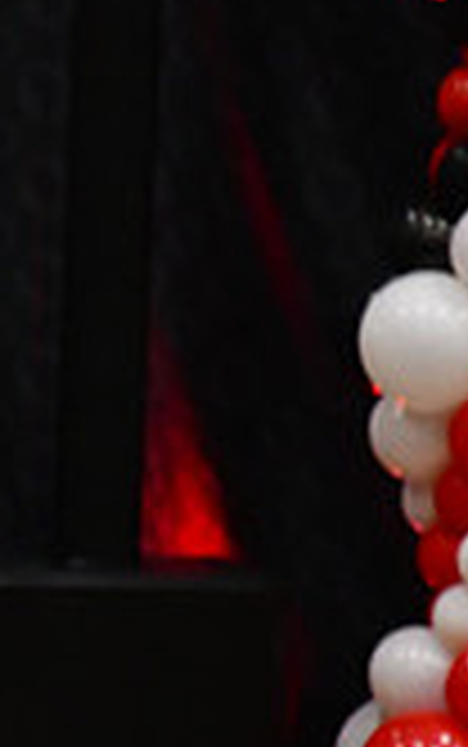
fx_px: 21778
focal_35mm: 1069
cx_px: -770
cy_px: 263
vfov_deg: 2.0
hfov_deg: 1.2
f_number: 2.8
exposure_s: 1/800
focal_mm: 200
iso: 4000
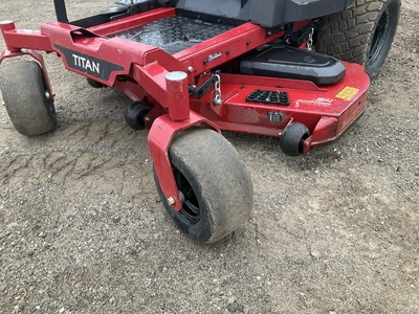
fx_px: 351
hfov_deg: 61.7
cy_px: 157
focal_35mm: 29
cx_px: 210
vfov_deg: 48.2
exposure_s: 1/122
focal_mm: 3
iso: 32
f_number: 1.8
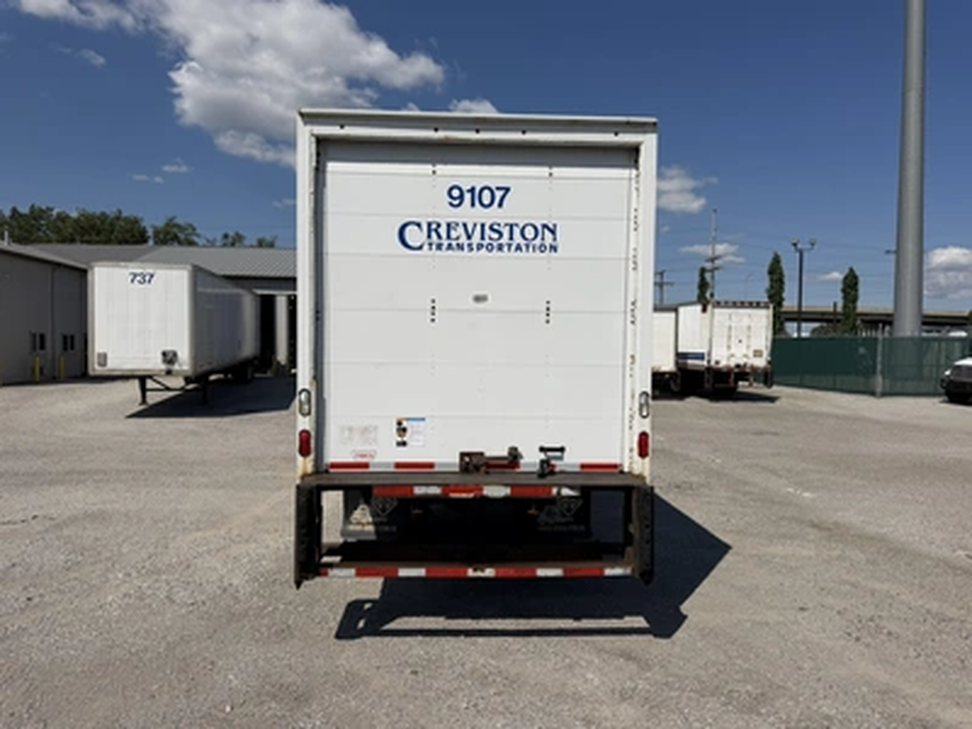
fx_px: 674
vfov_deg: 56.8
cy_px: 364
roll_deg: -2.7
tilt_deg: +0.6
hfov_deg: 71.6
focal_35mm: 24
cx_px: 486
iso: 80
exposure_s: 1/11905
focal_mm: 6.76
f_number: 1.78
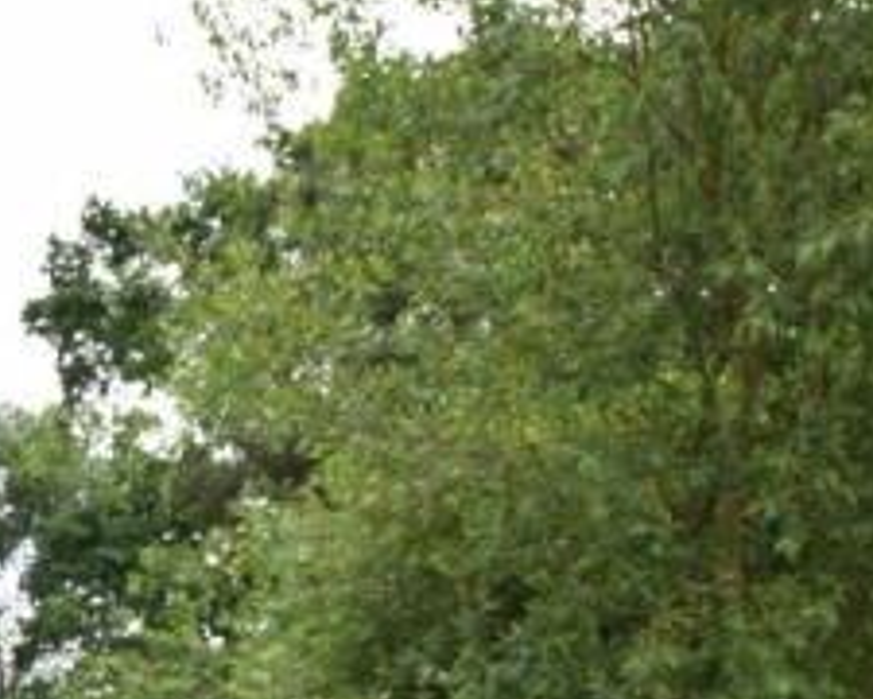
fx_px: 2119
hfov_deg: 21.1
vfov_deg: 17.9
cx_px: -262
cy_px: 802
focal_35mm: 82
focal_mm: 20
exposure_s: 1/160
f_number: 6.3
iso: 100
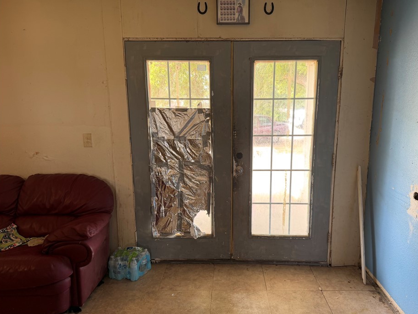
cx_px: 231
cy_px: 169
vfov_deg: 51.3
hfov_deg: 65.1
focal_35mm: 27
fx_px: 326
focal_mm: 6.76
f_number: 1.78
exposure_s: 1/60
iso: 100
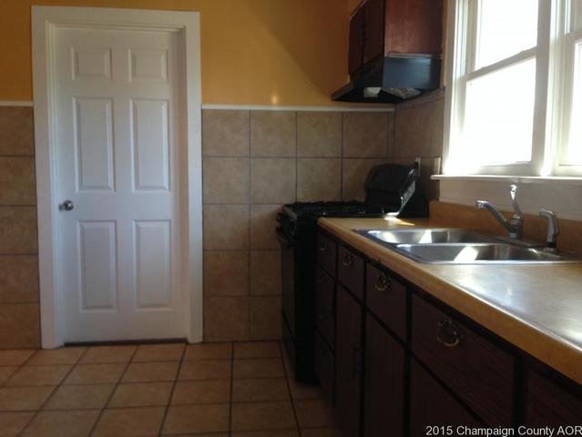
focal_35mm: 33
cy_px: 218
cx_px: 291
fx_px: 555
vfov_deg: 43.0
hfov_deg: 55.3
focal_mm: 4.12
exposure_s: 1/20
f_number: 2.4
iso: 100
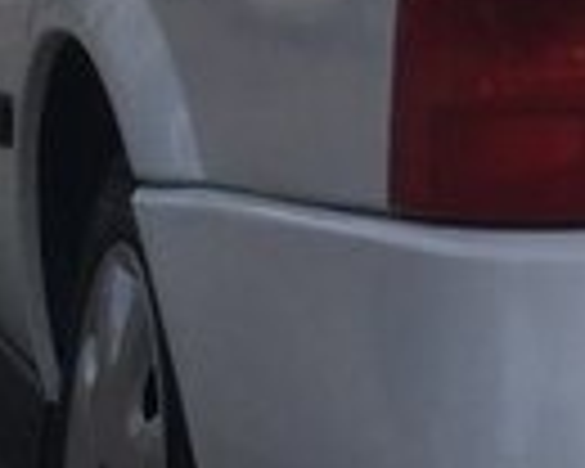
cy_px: -214
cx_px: 972
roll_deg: -0.8
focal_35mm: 144
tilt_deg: +4.2
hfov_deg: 12.5
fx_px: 2493
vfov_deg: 10.4
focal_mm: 4.15
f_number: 2.2
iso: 40
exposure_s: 1/50
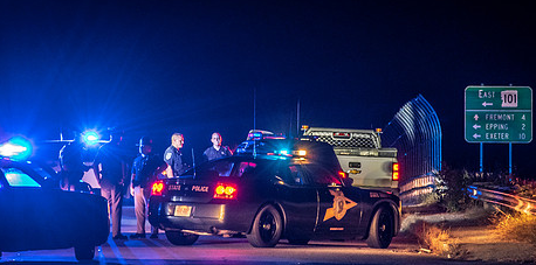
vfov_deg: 3.0
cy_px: 130
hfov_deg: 6.1
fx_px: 5046
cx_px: 274
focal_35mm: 365
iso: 2000
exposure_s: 1/30
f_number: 5.3
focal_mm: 165
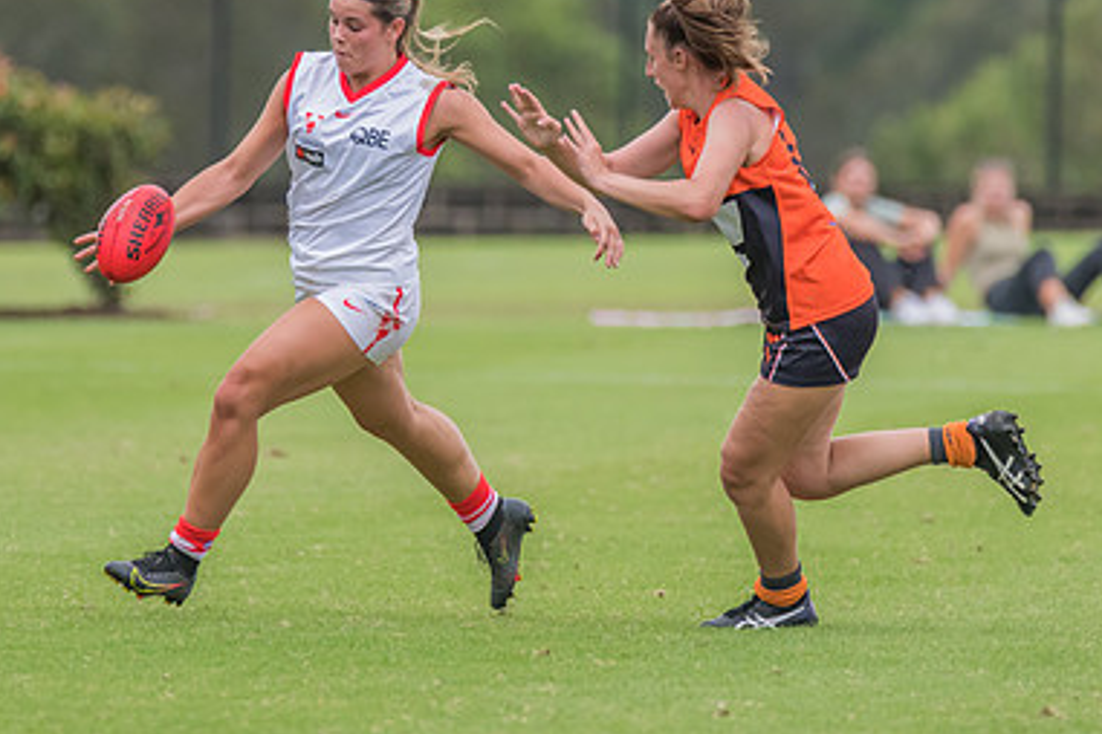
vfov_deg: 1.2
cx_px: 372
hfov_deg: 1.8
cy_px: 172
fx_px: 34955
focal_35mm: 1142
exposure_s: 1/1600
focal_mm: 600
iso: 1000
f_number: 7.1
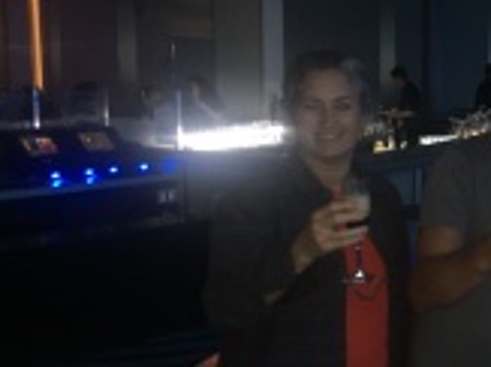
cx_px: 515
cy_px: 202
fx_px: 921
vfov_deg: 22.6
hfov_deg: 27.7
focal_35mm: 65
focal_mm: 4.15
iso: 100
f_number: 2.2
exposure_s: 1/16
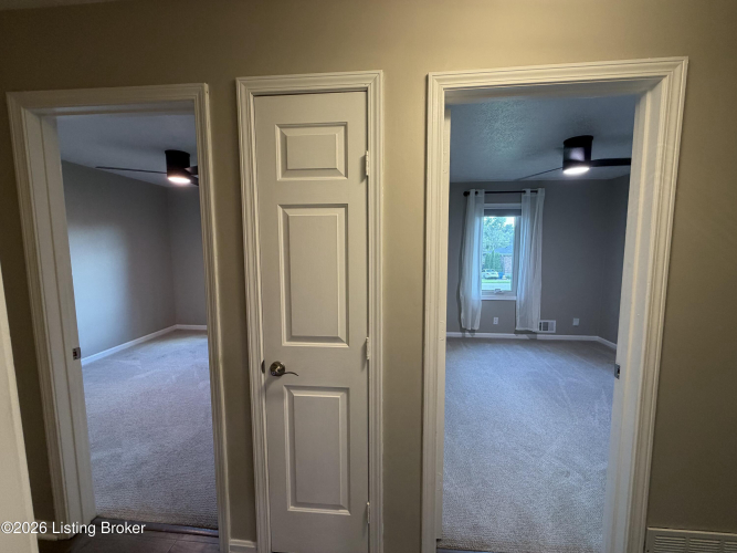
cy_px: 276
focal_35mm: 14
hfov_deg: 102.1
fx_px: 298
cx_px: 368
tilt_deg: -6.4
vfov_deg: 85.7
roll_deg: +0.9
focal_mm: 2.22
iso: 200
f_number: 2.2
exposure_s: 1/60
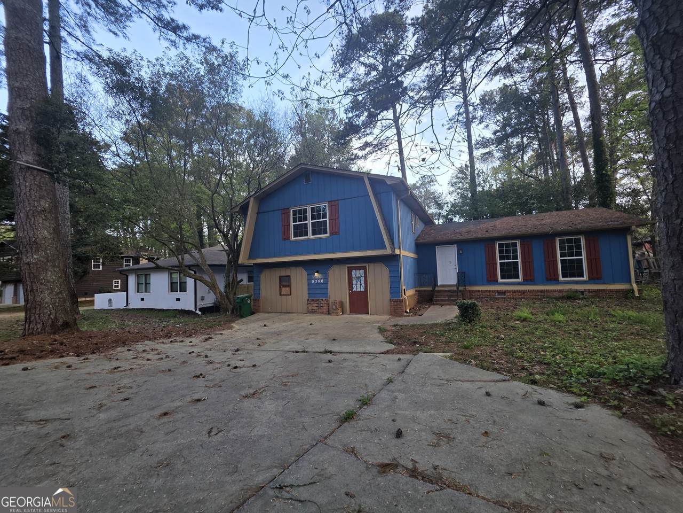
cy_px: 256
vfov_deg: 89.9
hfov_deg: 106.2
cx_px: 342
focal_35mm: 13
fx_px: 256
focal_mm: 2.2
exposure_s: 1/120
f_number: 1.9
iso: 32
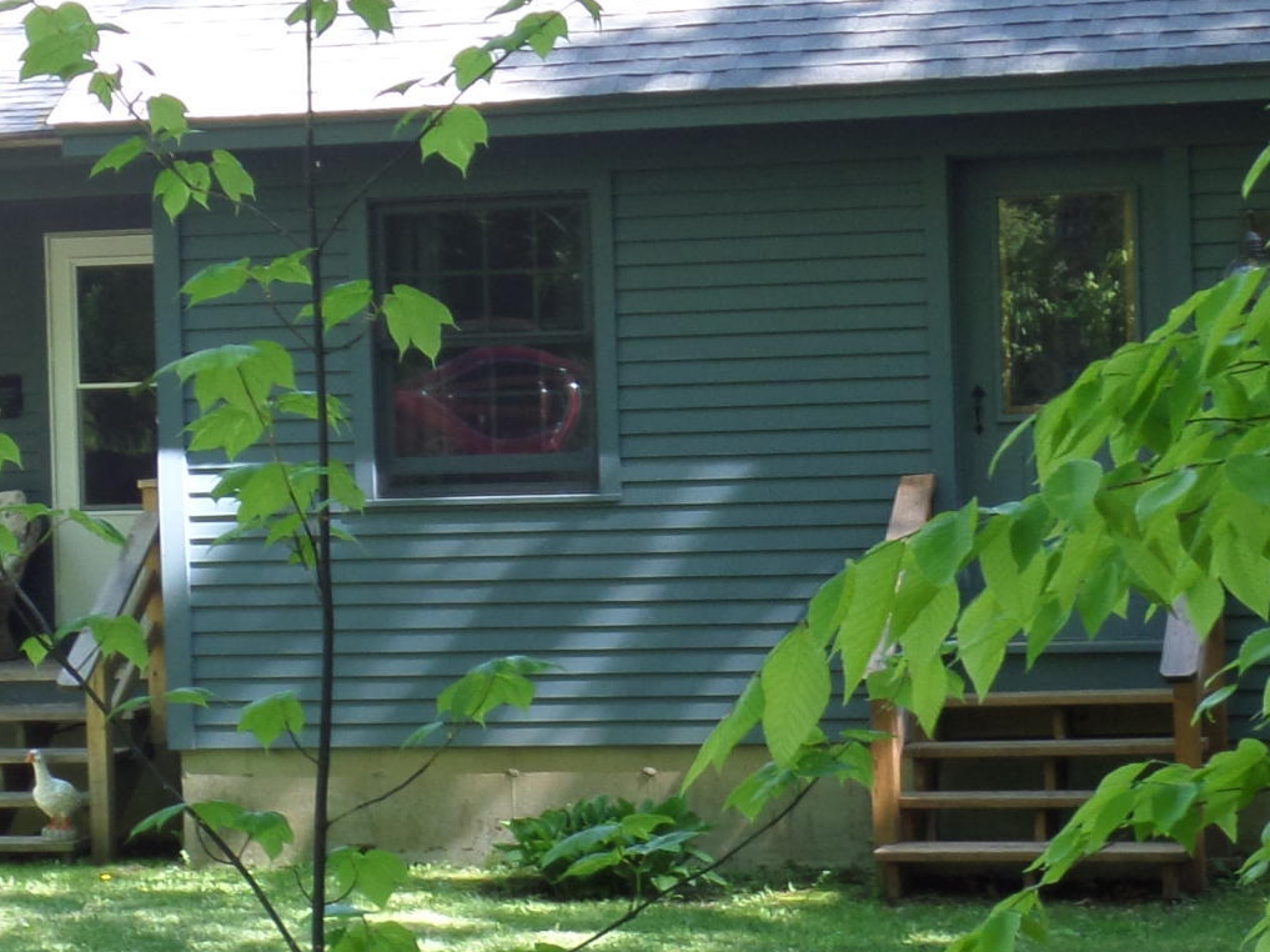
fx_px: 4438
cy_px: 493
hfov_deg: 16.3
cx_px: 795
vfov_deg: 12.2
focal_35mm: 121
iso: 100
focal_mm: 6.8
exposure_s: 1/60
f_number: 3.6
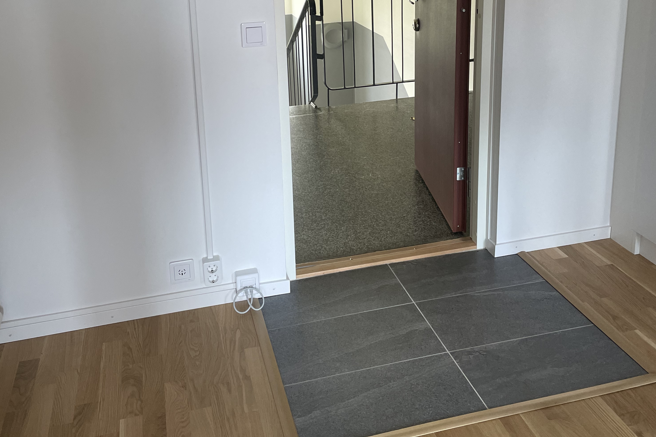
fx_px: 674
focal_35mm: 37
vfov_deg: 34.5
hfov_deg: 51.9
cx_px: 329
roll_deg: +2.9
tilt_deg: -14.0
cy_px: 71
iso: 125
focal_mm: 4.2
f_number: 1.6
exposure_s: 1/116
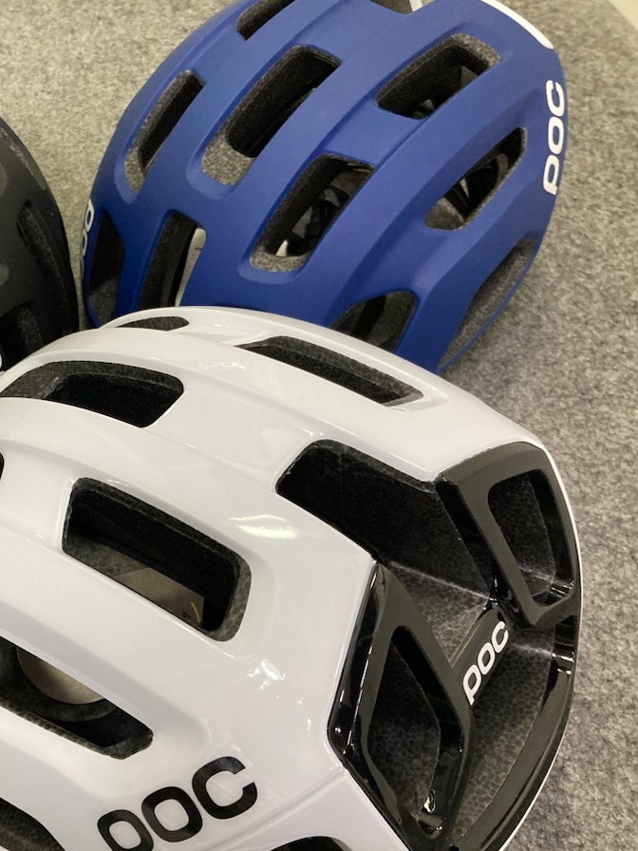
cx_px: 138
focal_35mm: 40
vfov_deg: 46.8
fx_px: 983
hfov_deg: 34.9
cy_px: 453
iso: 320
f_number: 1.8
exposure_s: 1/50
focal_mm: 3.99
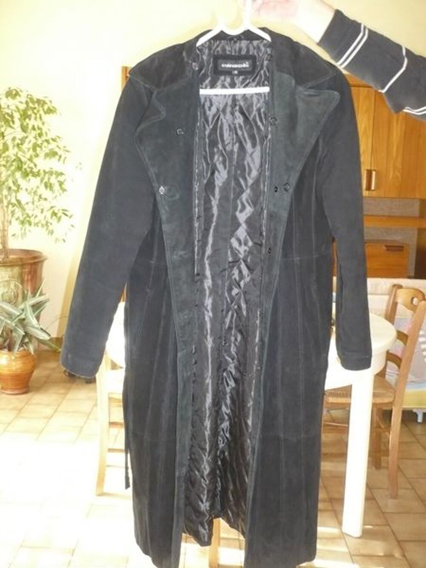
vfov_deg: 52.6
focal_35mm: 35
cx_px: 213
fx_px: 574
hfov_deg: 40.7
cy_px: 284
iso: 500
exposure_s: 1/30
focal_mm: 5.8
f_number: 2.8
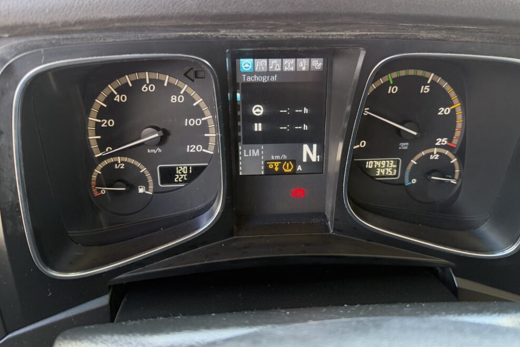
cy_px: 149
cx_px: 270
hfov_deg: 69.4
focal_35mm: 26
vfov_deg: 49.4
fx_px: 375
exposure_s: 1/63
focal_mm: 6.76
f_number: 1.78
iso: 200
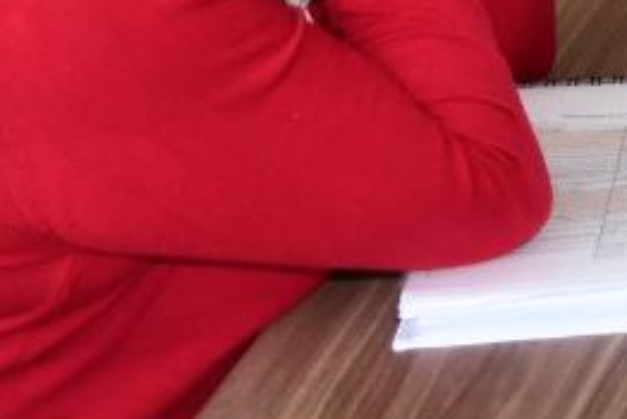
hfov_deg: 8.9
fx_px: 3555
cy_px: -824
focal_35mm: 204
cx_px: 1606
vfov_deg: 6.2
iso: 560
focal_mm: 22
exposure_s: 1/60
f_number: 4
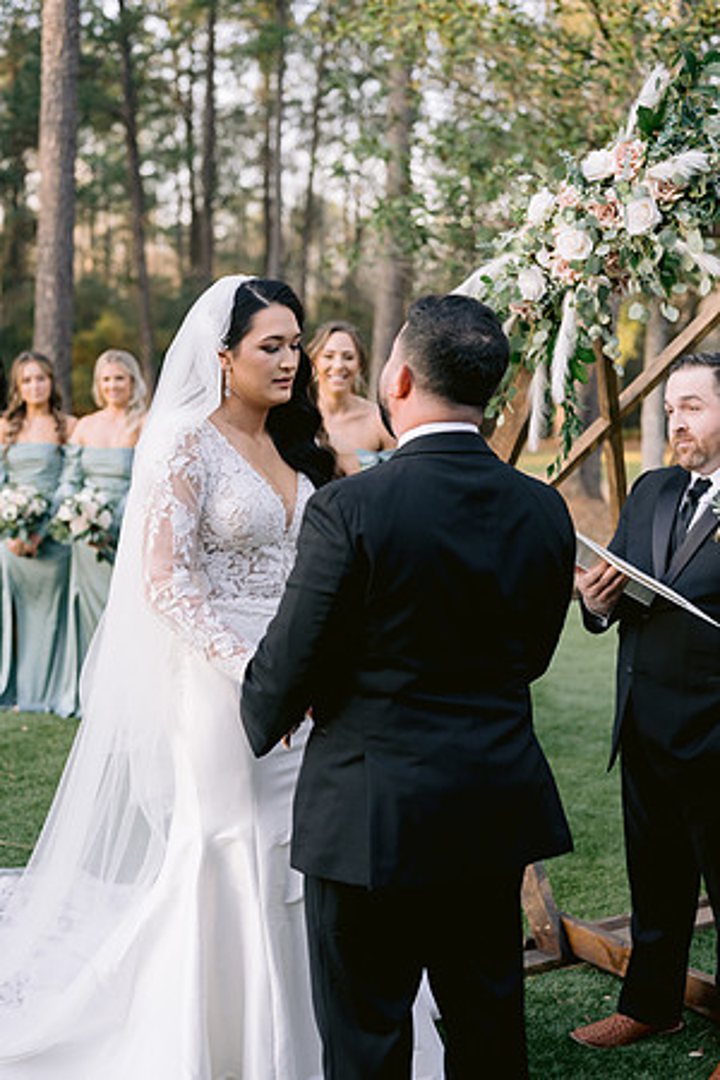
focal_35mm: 50
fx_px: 1500
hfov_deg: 27.0
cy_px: 540
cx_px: 360
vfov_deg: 39.6
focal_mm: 50
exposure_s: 1/500
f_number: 2.8
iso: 400
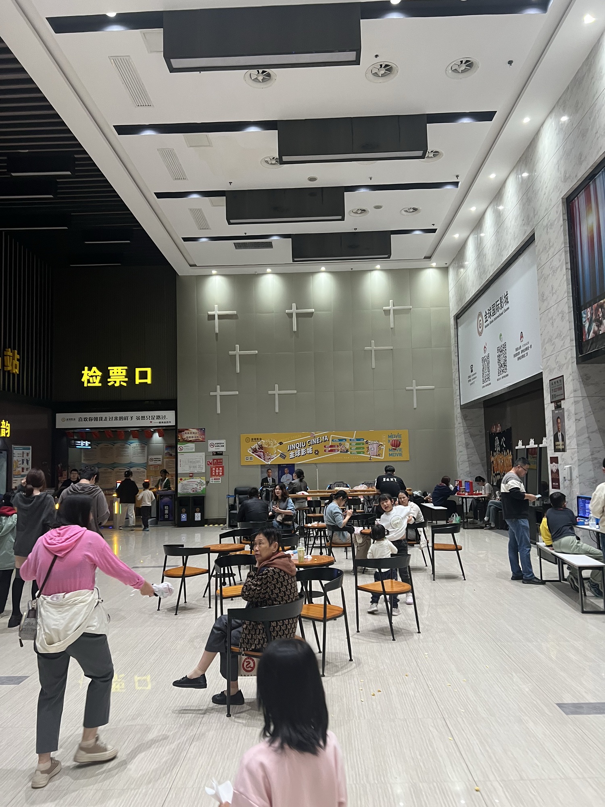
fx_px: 606
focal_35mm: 26
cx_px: 302
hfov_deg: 53.1
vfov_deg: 67.3
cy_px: 404
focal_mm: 5.7
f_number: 1.5
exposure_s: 1/50
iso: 125
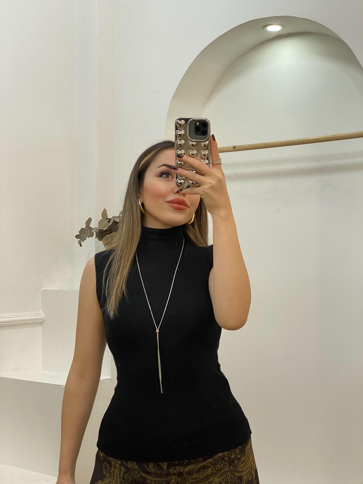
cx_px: 182
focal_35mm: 52
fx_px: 727
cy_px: 242
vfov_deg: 36.8
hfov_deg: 28.0
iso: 64
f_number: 2
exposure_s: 1/100
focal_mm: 6
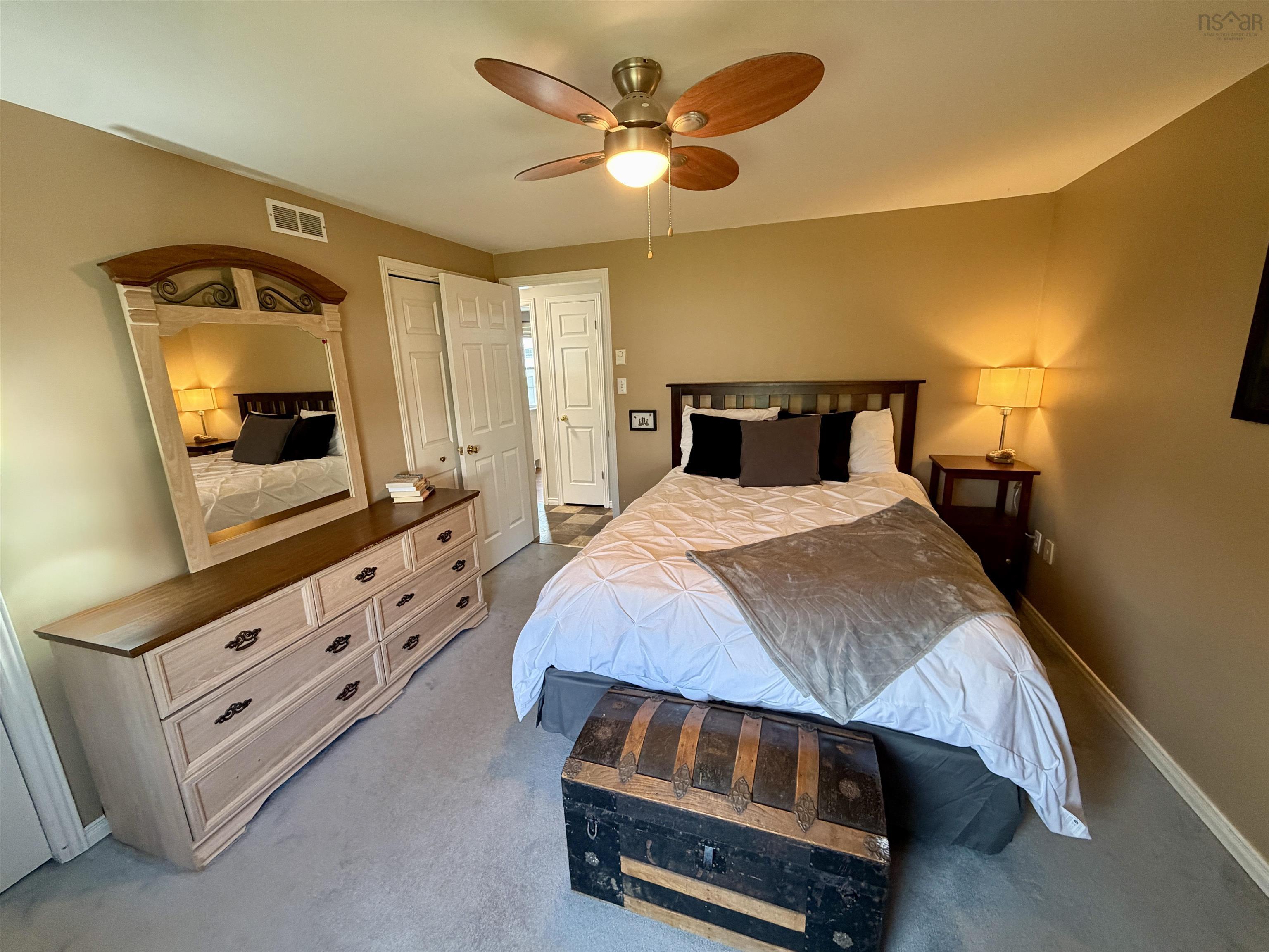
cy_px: 476
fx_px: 513
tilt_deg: -12.7
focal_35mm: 14
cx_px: 634
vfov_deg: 85.7
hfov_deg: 102.1
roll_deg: +2.6
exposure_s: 1/60
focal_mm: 2.22
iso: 320
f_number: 2.2
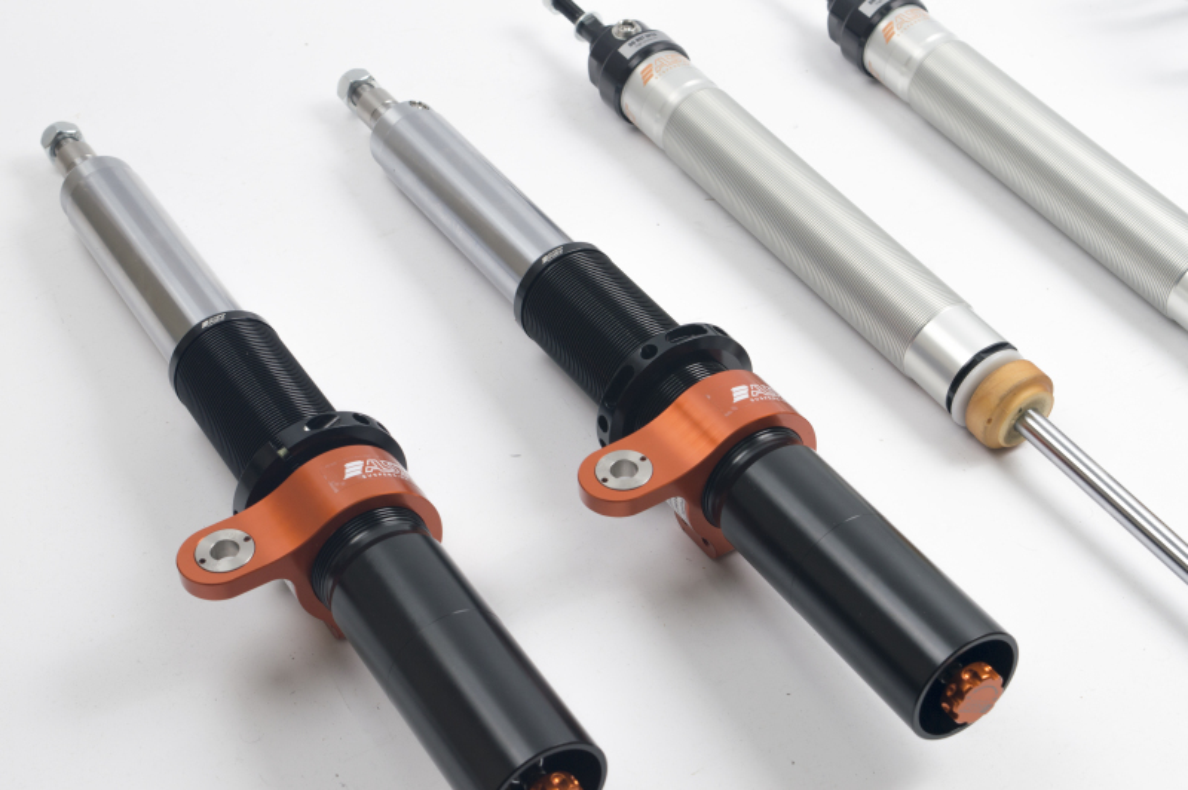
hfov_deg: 33.4
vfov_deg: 22.6
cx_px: 594
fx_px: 1978
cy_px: 395
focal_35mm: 60
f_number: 9
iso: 100
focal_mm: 40
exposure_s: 1/15
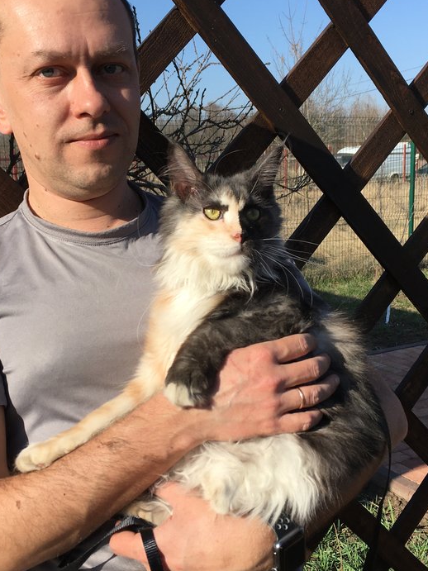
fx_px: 709
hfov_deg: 33.6
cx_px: 202
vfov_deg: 43.9
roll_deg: +1.8
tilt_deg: -11.9
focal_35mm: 43
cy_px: 295
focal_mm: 4.15
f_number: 2.2
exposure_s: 1/1350
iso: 25
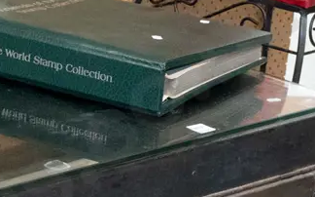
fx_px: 1321
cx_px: -112
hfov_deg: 13.1
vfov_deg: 8.3
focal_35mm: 154
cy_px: 302
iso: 3200
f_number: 5.6
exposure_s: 1/50
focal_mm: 23
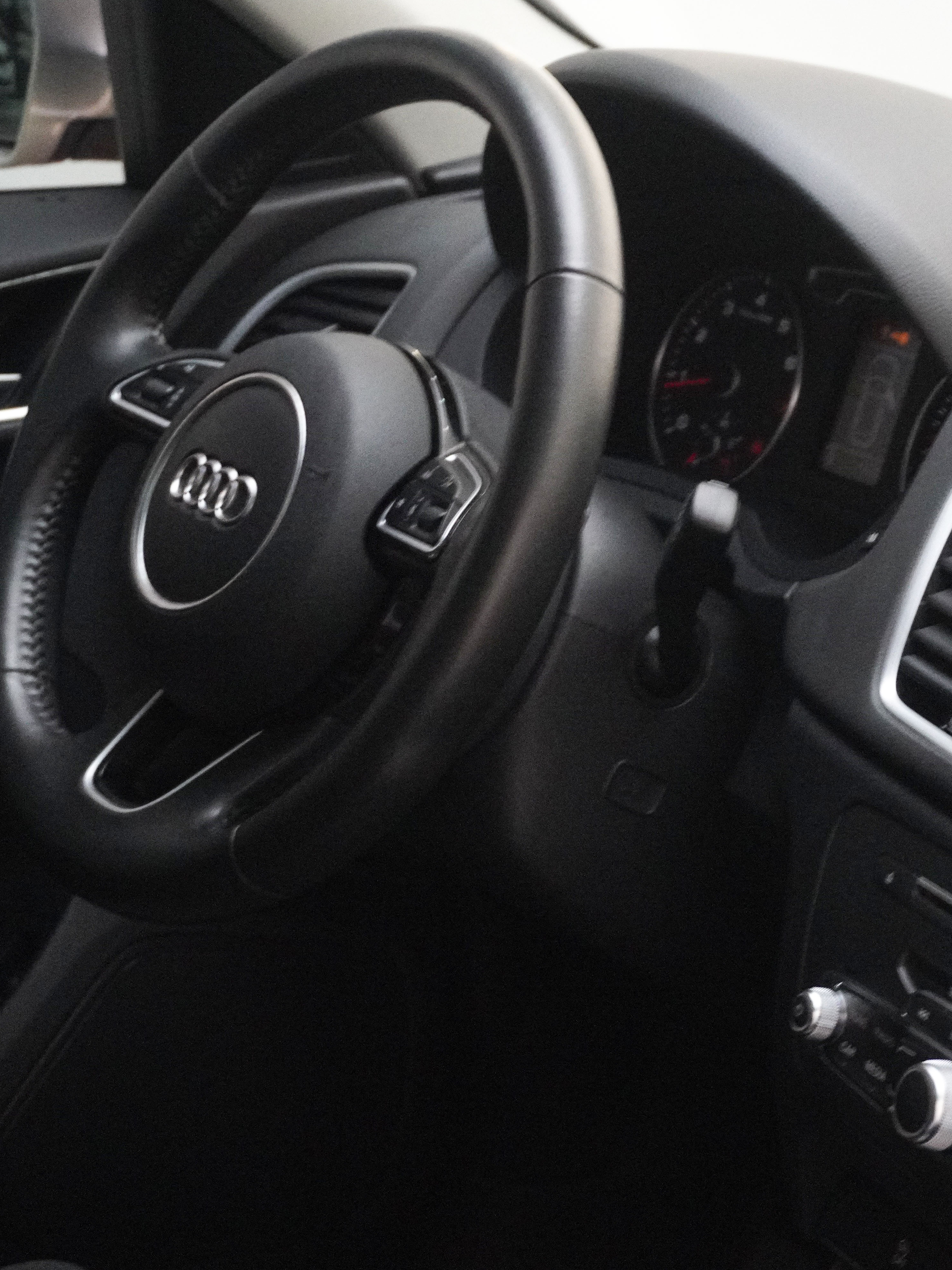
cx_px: 858
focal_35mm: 94
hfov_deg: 15.6
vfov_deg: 20.9
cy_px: 633
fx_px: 3437
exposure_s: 1/80
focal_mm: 43
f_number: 6.3
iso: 6400
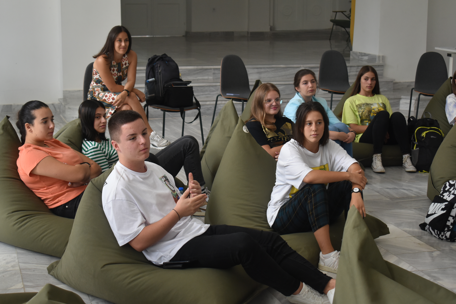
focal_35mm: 63
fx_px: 798
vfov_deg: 21.6
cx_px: 228
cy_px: 152
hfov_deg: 31.9
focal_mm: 42
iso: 800
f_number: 5
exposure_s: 1/250
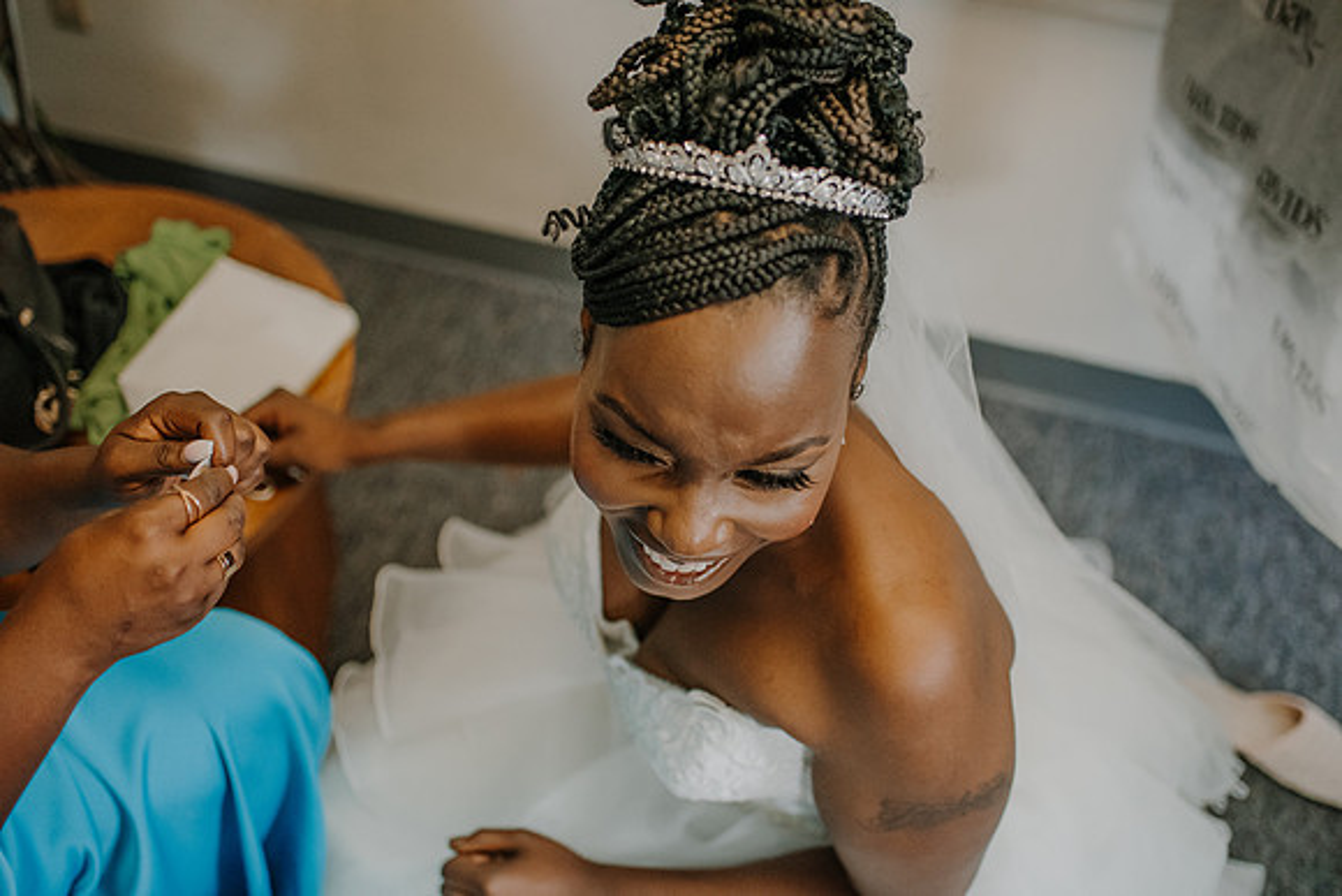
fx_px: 1305
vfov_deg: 37.9
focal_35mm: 35
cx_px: 671
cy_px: 448
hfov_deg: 54.4
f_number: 2.2
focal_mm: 35
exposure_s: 1/1000
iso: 3600
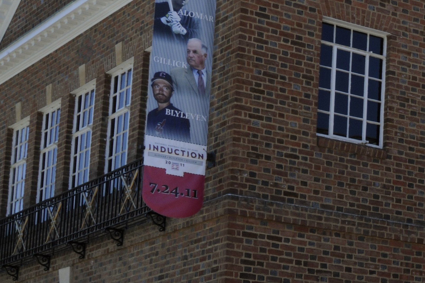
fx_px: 1416
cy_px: 281
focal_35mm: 120
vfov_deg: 11.3
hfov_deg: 15.7
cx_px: 641
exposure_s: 1/25
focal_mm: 32
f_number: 25
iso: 250
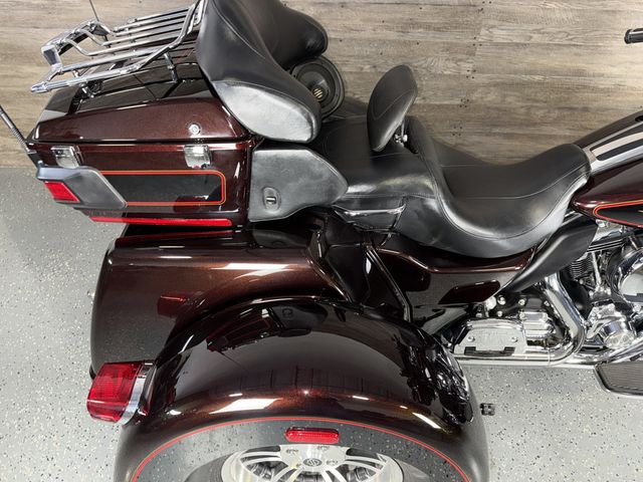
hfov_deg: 71.6
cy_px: 241
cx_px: 322
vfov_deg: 56.8
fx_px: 446
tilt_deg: -39.1
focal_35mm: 24
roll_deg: -1.8
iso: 64
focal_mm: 6.76
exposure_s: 1/15
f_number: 1.78
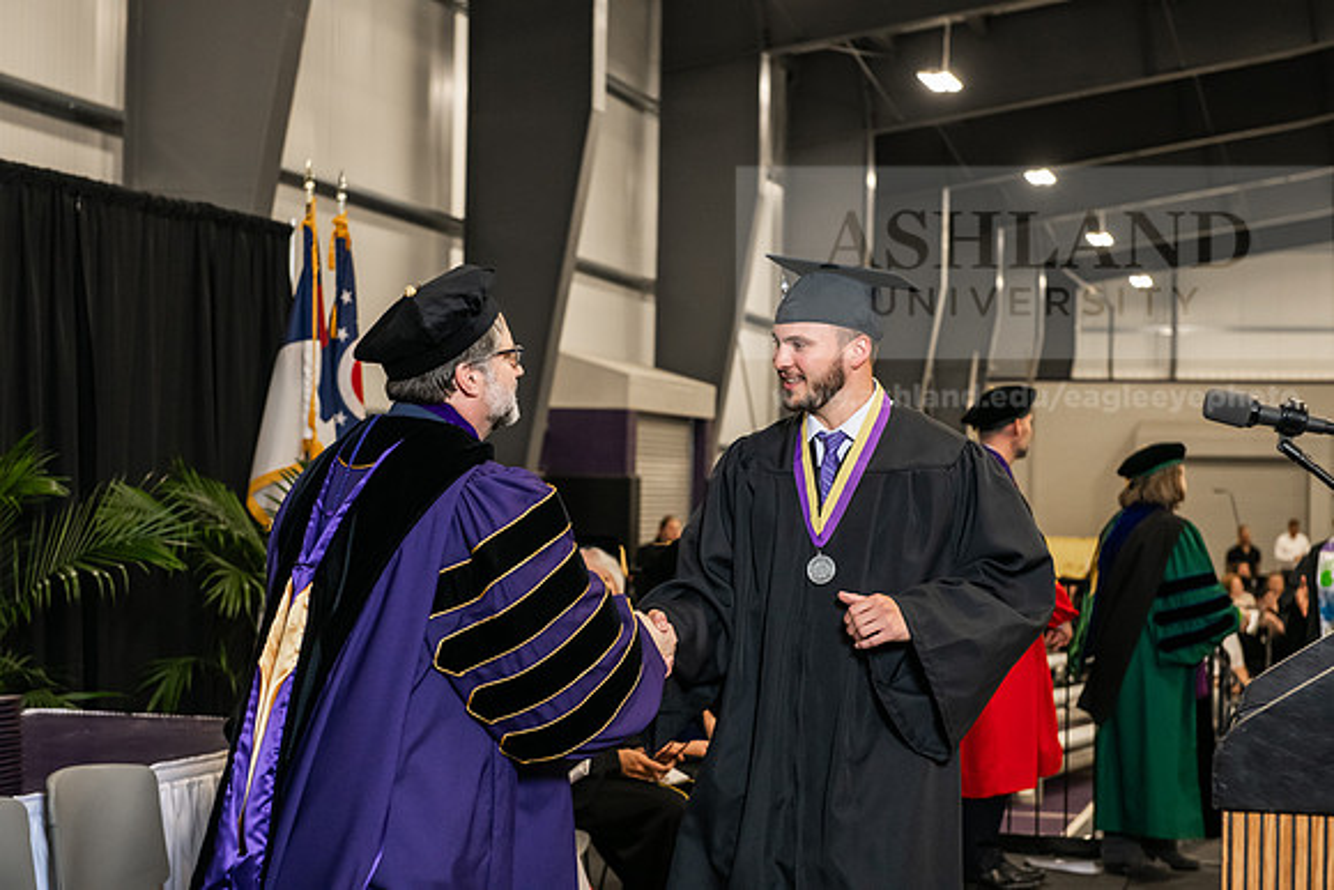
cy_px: 445
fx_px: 2594
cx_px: 667
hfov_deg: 28.8
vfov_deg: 19.5
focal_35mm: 70
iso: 2500
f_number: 5
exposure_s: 1/200
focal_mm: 70
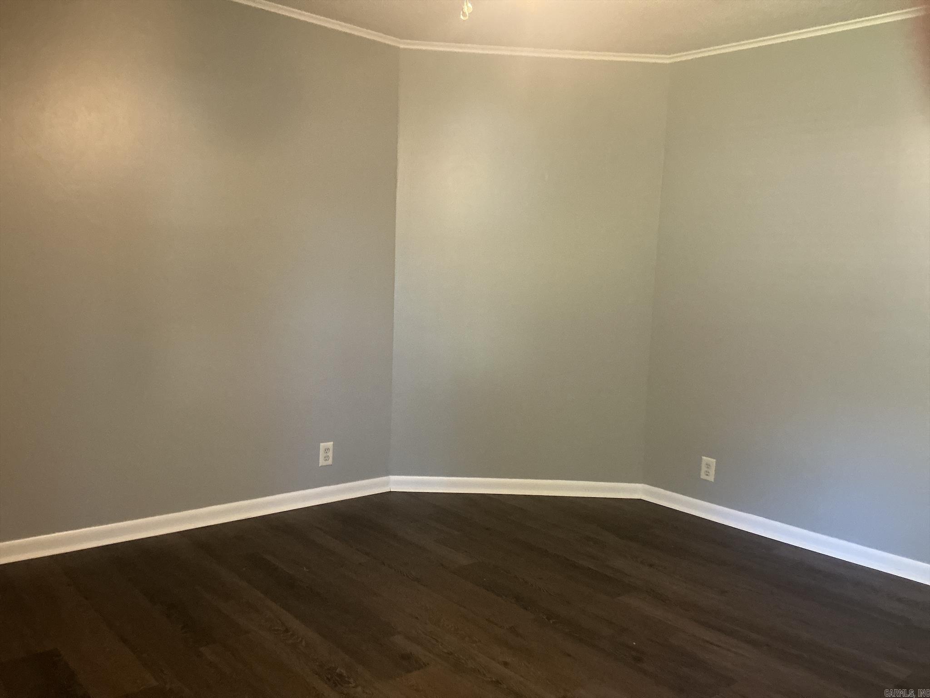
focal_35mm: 28
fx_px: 752
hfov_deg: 63.4
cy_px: 349
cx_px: 465
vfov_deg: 49.7
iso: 250
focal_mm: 3
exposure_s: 1/40
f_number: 1.8
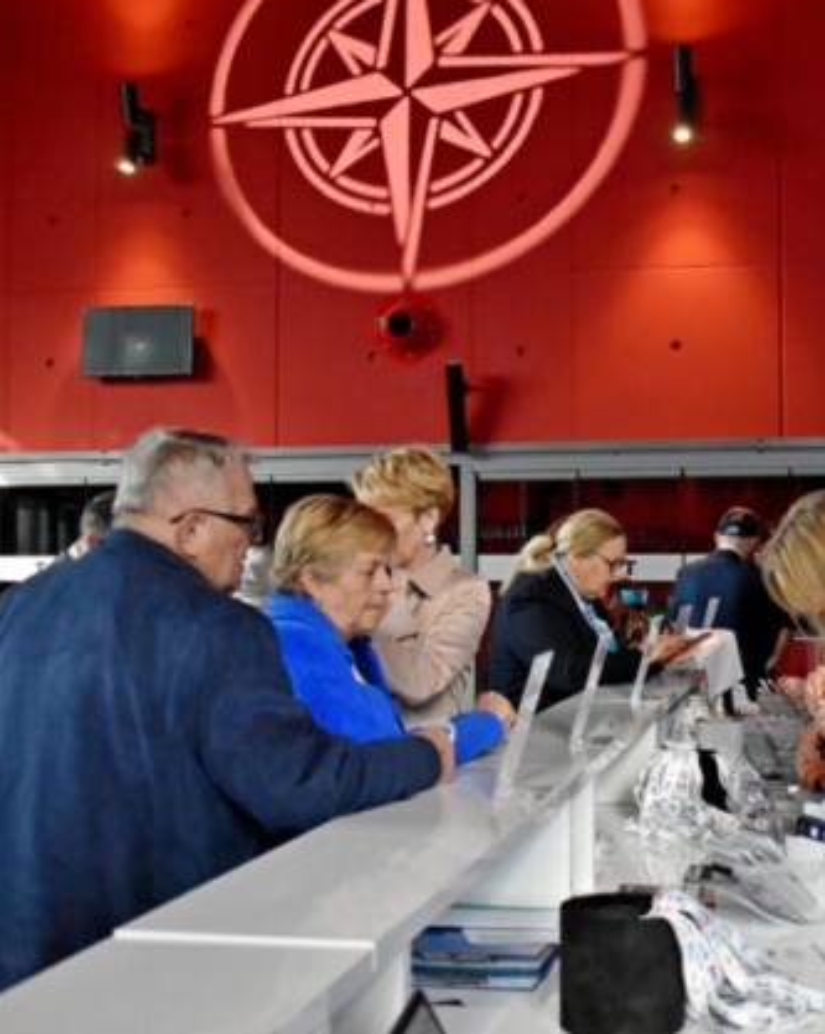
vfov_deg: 37.6
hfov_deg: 30.0
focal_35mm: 50
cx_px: 590
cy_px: 508
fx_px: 1519
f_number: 3.8
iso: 3200
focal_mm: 23
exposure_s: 1/500
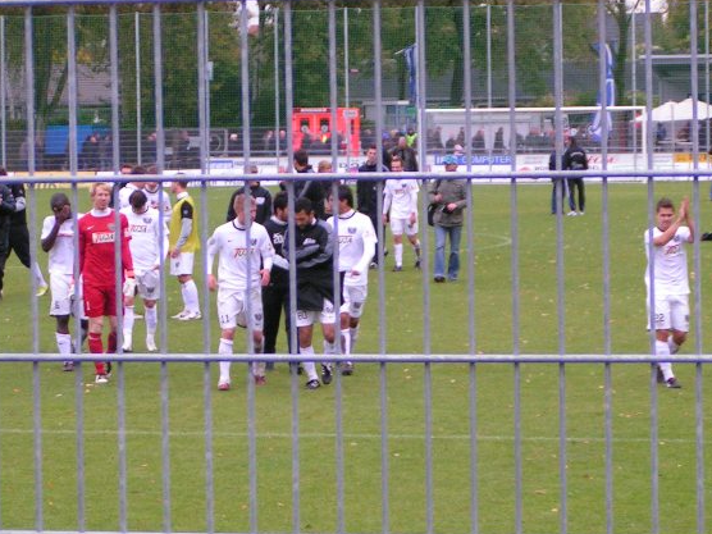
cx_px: 361
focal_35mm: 164
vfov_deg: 9.0
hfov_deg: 12.0
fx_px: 3373
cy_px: 207
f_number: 3.5
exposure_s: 1/125
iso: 160
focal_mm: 17.4
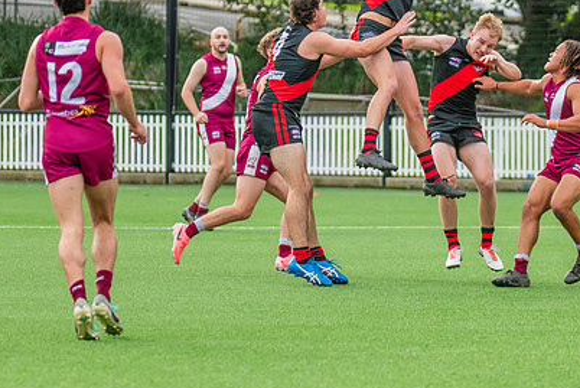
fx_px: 6048
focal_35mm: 375
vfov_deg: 3.7
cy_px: 54
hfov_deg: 5.5
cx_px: 472
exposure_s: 1/1250
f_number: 4.5
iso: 800
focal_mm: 170
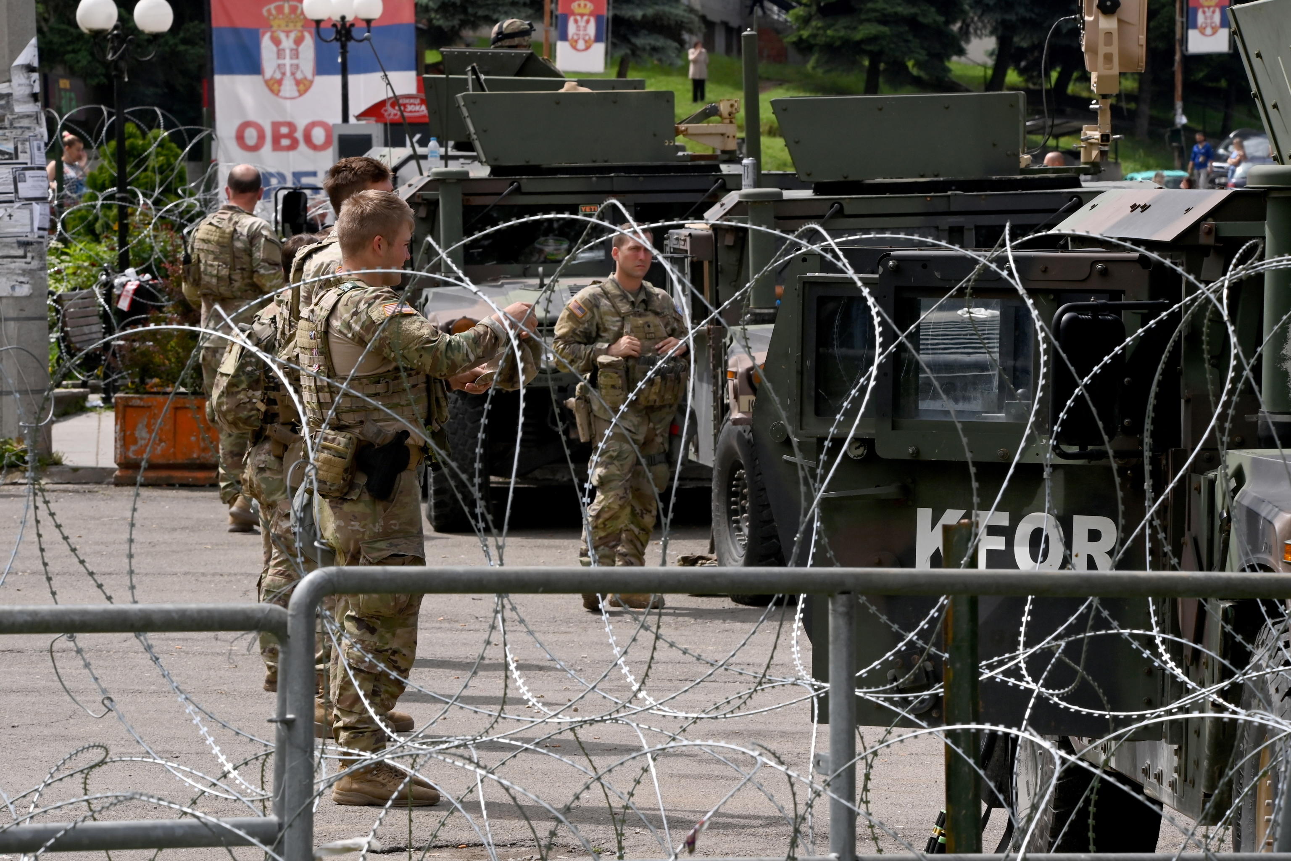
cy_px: 430
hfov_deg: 10.3
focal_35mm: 200
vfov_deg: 6.9
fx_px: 7172
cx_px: 646
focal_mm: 200
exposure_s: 1/320
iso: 500
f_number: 16
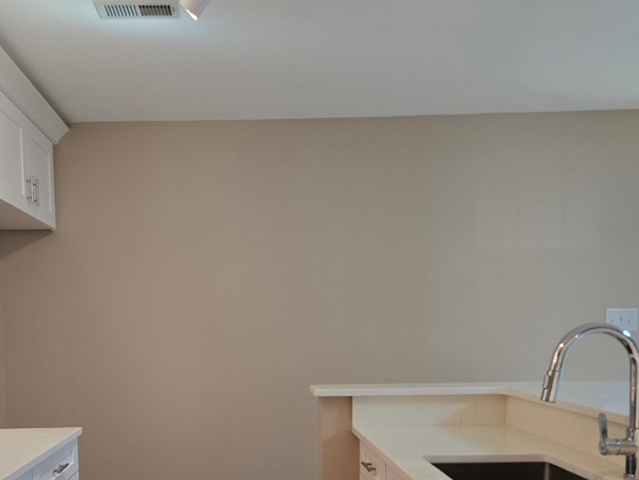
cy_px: 371
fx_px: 665
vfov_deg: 38.4
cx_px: 232
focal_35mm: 36
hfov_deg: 50.7
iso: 250
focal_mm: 6.3
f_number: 1.7
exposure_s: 1/120
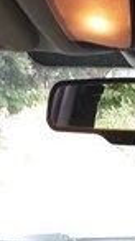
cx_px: 161
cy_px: 391
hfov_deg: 11.8
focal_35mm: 100
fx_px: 637
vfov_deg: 18.3
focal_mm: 3.71
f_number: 1.7
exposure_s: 1/50
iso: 40
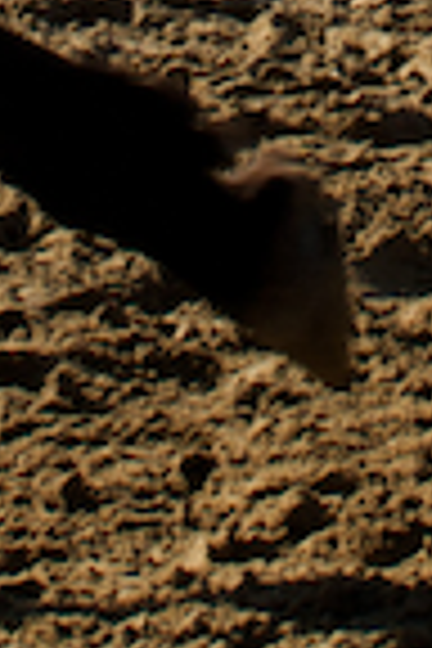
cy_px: -1062
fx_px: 2394
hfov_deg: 10.3
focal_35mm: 133
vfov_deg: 11.6
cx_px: 364
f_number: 13
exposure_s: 1/500
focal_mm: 24
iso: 500
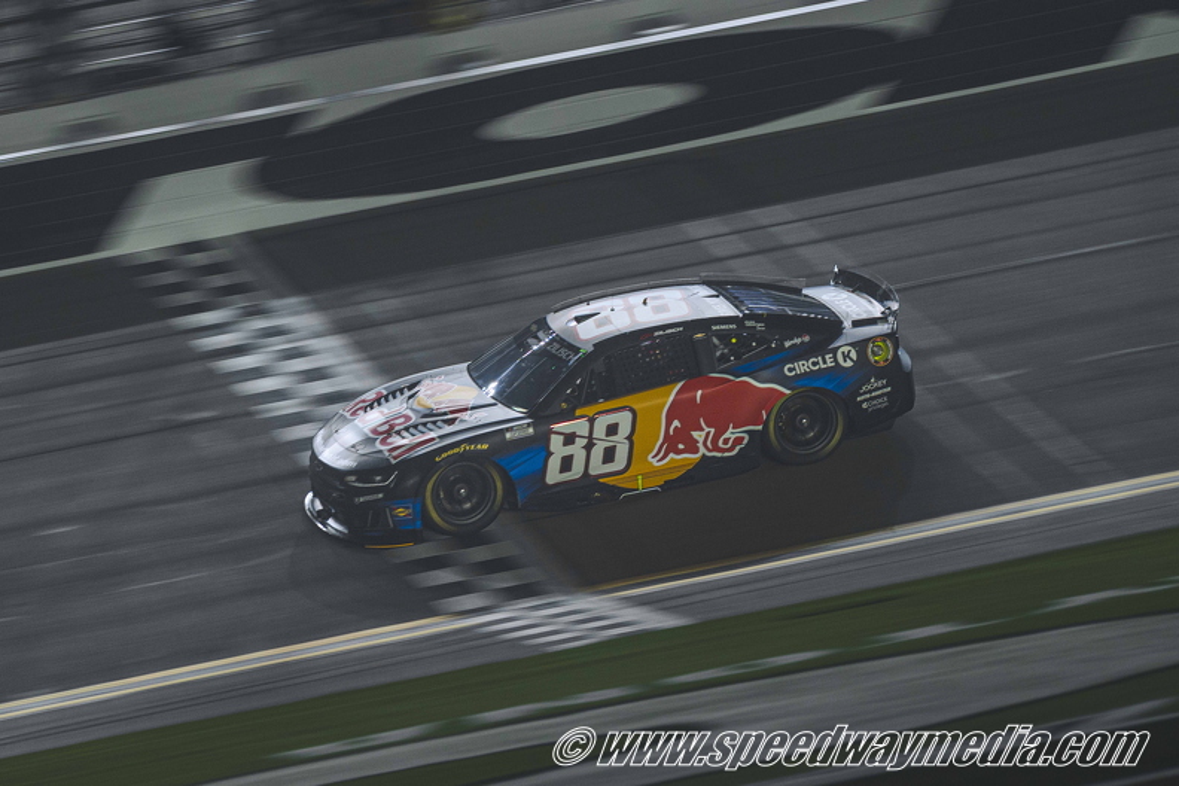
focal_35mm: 135
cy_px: 393
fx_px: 4421
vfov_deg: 10.2
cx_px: 590
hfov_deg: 15.2
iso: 320
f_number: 2.8
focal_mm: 135
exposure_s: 1/250
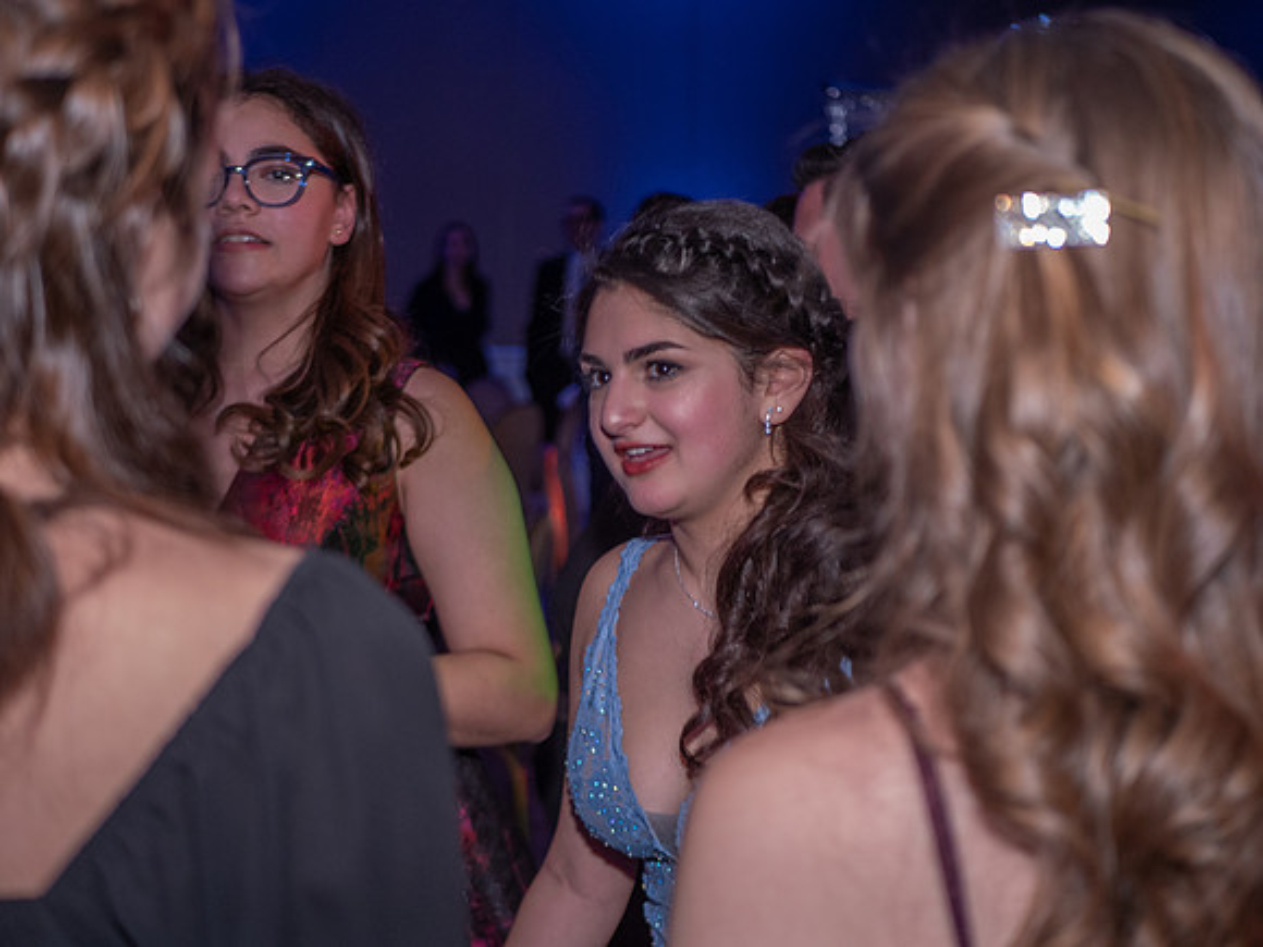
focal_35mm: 50
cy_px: 474
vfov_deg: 29.1
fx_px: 1824
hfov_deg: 38.2
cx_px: 632
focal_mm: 25
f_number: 1.7
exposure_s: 1/160
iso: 800
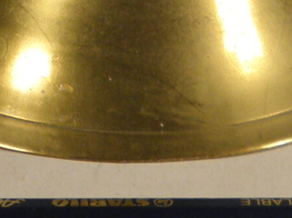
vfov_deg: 4.7
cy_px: -284
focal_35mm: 310
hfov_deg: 6.4
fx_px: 2614
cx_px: 181
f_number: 4.1
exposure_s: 1/60
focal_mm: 9.7
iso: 100
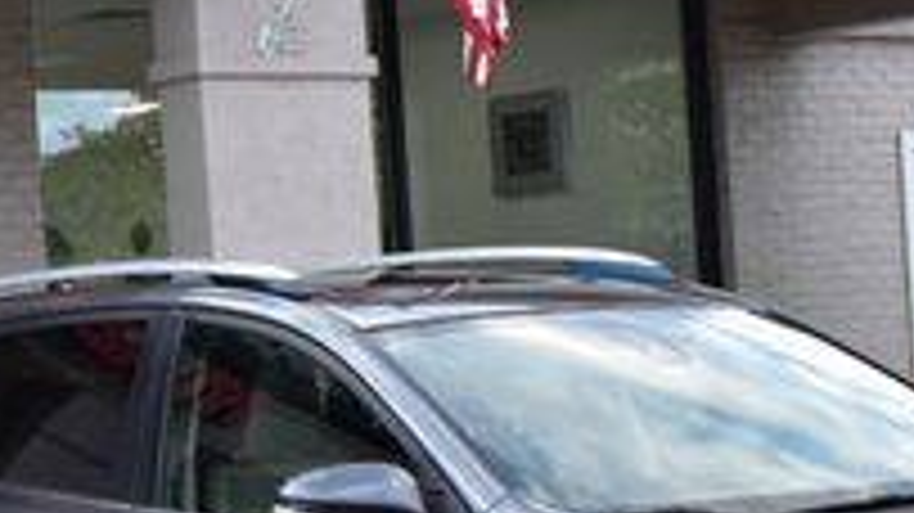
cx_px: 23
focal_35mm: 129
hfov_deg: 16.3
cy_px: 486
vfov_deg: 9.3
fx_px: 3125
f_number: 9
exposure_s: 1/125
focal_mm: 26
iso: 400
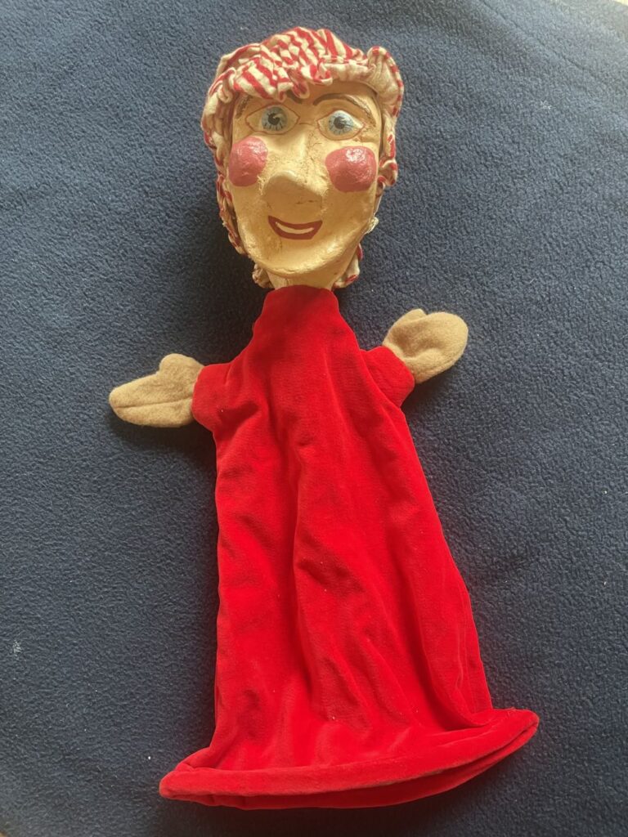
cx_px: 314
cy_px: 418
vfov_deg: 67.3
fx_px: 629
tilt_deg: -83.4
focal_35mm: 26
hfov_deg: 53.1
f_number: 1.6
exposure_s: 1/43
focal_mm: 5.1
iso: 500
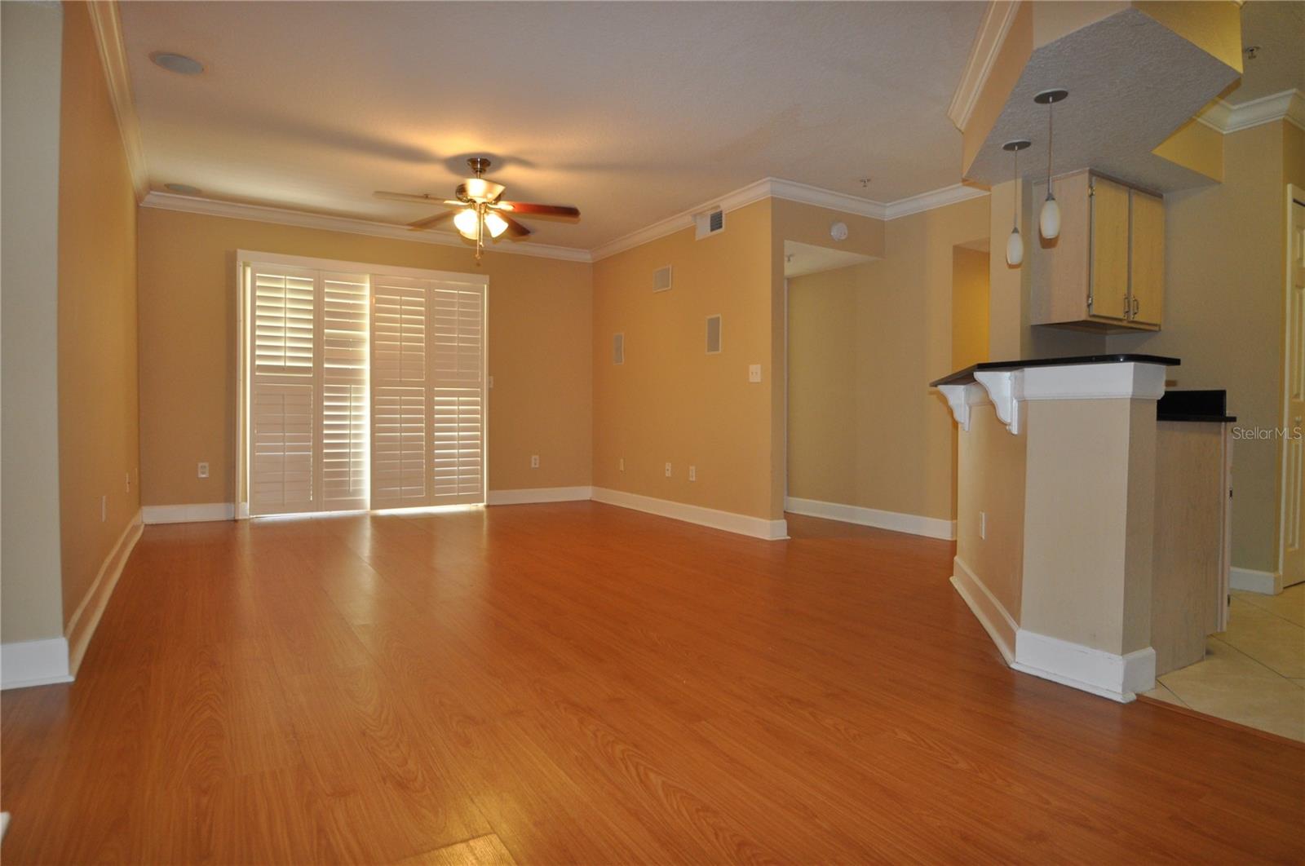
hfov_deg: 81.3
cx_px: 652
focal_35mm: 21
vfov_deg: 59.3
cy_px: 433
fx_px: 760
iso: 640
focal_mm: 14
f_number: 4
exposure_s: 1/60
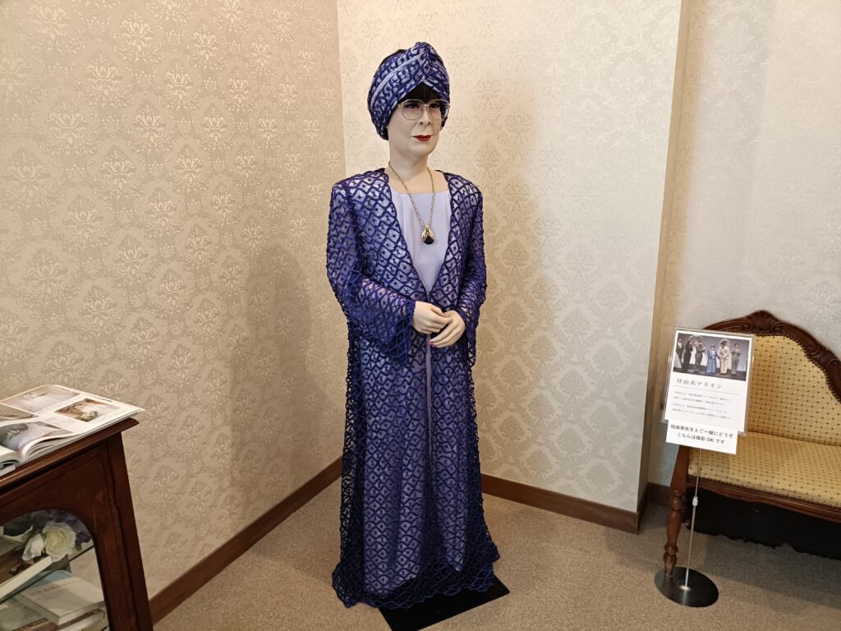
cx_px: 420
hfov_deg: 69.4
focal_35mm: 25
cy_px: 316
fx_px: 607
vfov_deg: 54.9
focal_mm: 4.7
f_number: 1.7
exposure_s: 1/50
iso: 1250
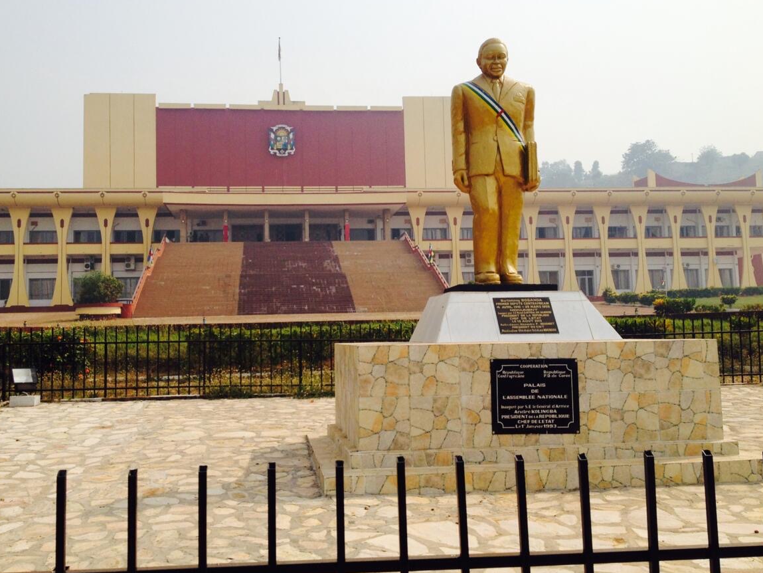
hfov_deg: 47.8
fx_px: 860
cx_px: 355
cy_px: 259
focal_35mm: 39
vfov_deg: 36.8
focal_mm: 4.28
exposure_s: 1/1577
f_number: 2.4
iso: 50
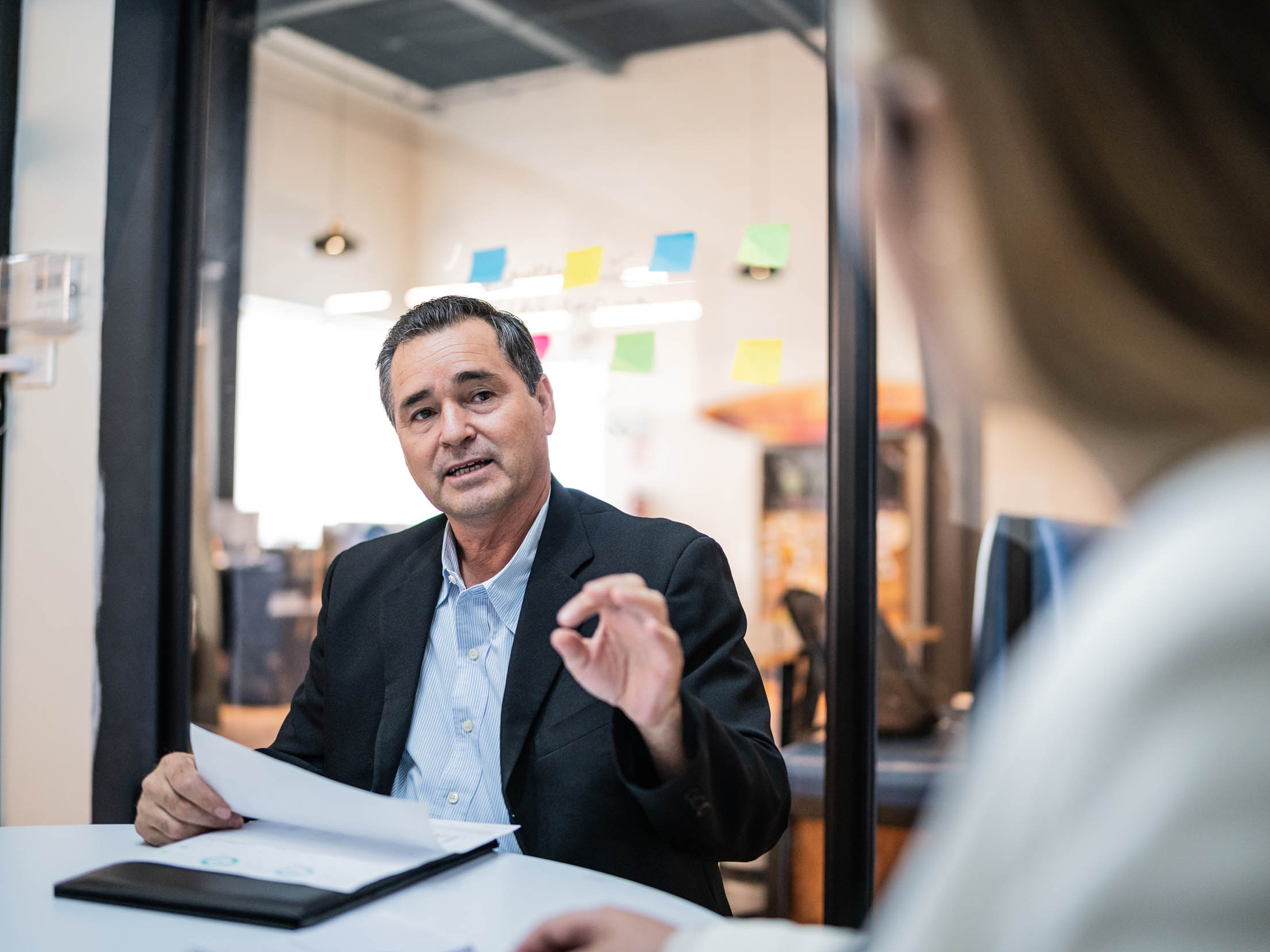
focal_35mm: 38
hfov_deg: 49.0
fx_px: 1394
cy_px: 476
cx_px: 667
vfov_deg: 37.7
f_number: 1.2
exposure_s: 1/250
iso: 640
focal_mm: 35
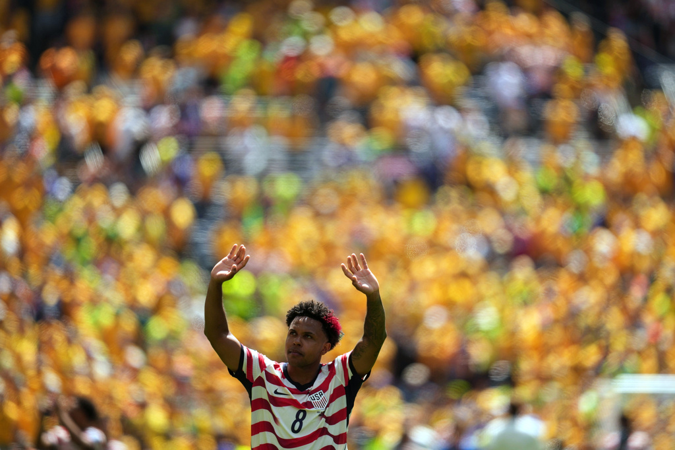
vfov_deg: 3.4
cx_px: 338
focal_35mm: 400
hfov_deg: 5.2
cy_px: 225
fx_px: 7497
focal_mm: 400
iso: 320
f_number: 2.8
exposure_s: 1/4000
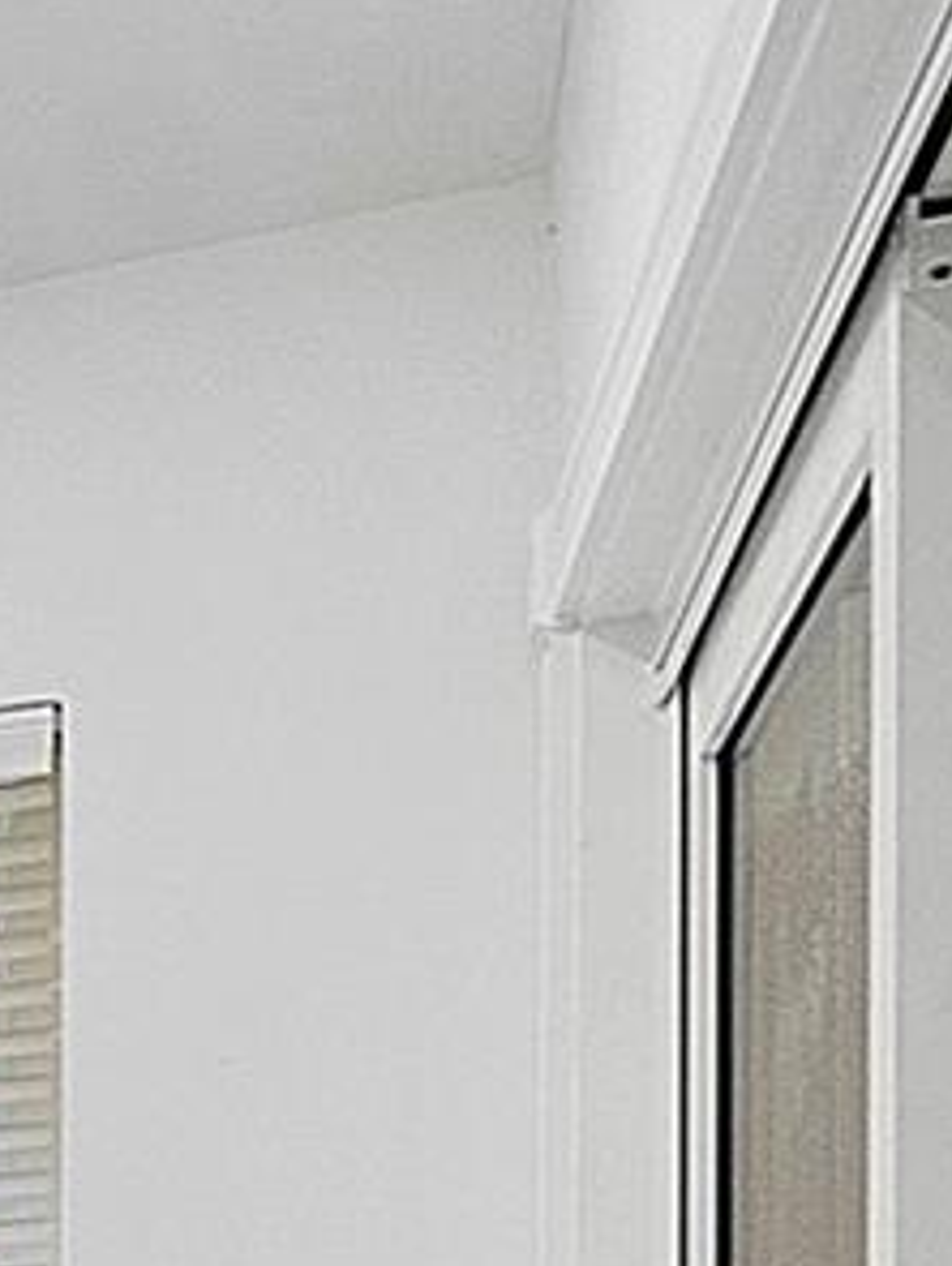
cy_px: 1779
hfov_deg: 7.6
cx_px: -3143
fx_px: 3659
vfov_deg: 17.9
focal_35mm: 100
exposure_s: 1/8
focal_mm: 10
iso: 250
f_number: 8
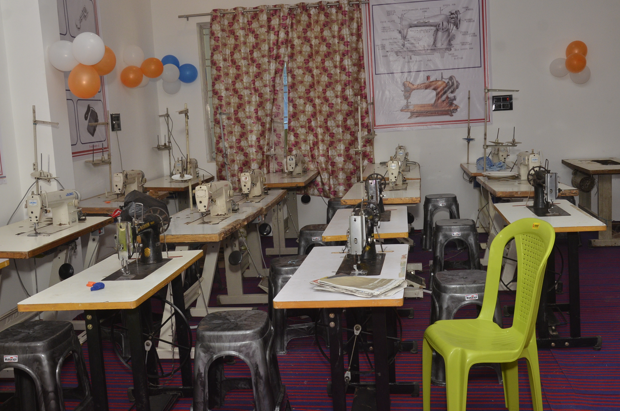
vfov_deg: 34.1
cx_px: 301
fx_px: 670
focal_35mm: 39
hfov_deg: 49.6
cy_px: 194
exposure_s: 1/125
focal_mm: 24
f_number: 6.3
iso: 800
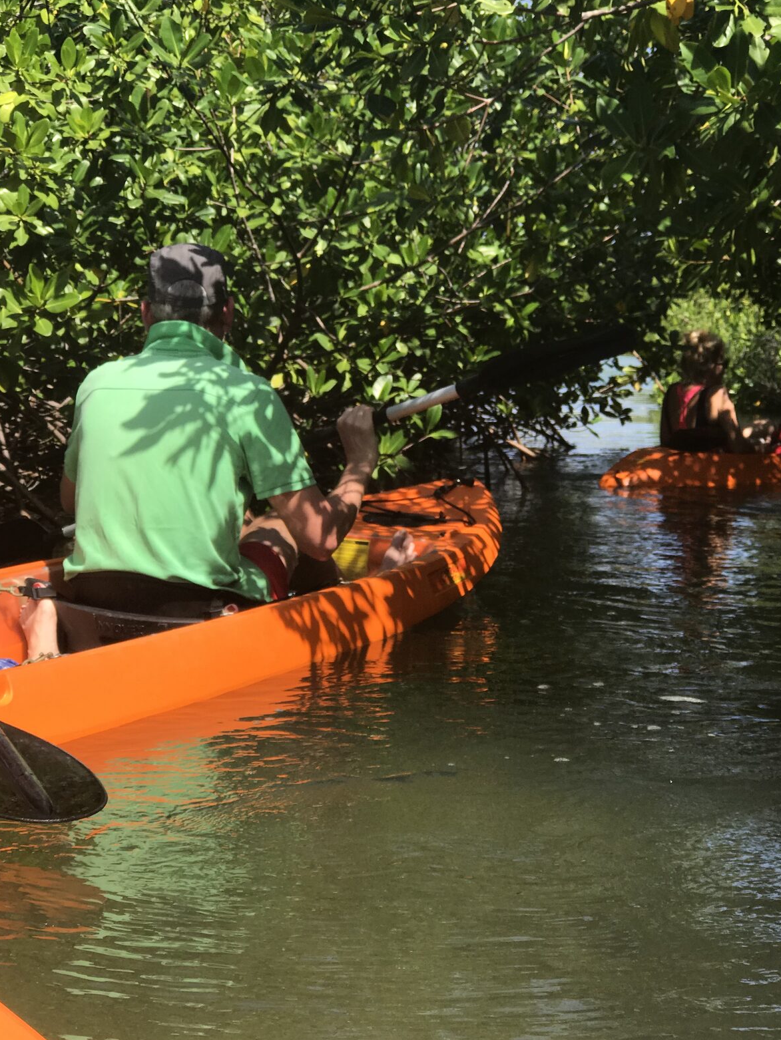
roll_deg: -0.3
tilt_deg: -2.5
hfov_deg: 21.0
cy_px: 439
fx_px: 2105
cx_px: 434
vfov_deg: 27.7
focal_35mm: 70
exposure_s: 1/679
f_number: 2.8
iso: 20
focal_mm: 6.6
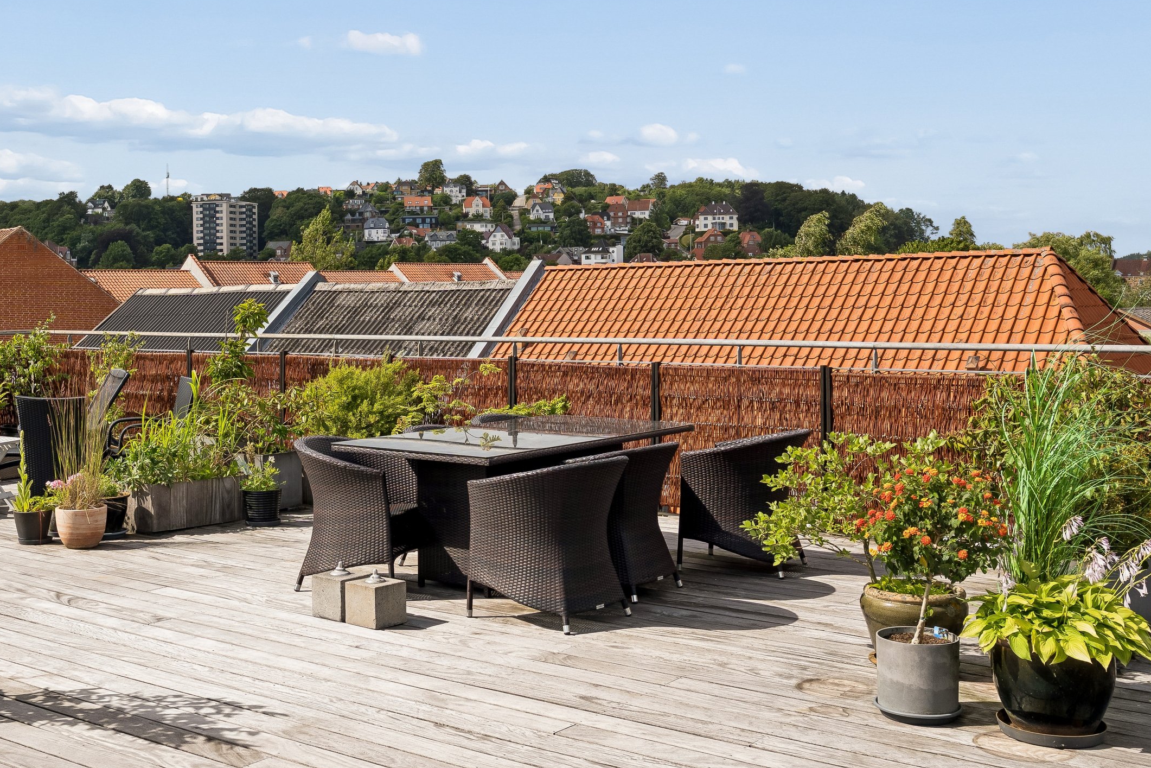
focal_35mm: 41
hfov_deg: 47.0
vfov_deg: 32.6
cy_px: 344
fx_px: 1311
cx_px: 435
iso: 200
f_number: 8
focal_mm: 29
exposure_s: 1/640
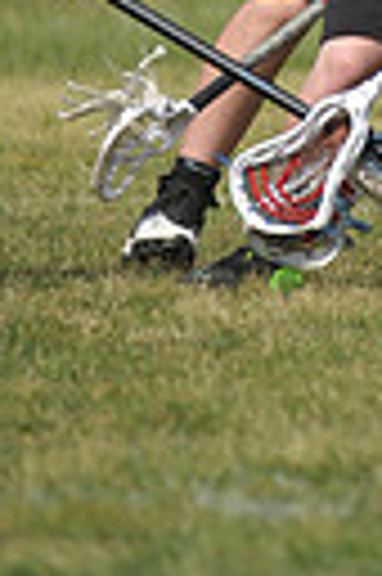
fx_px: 28853
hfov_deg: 0.8
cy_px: -261
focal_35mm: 1808
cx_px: 485
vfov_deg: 1.1
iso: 640
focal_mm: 400
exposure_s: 1/4000
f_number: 4
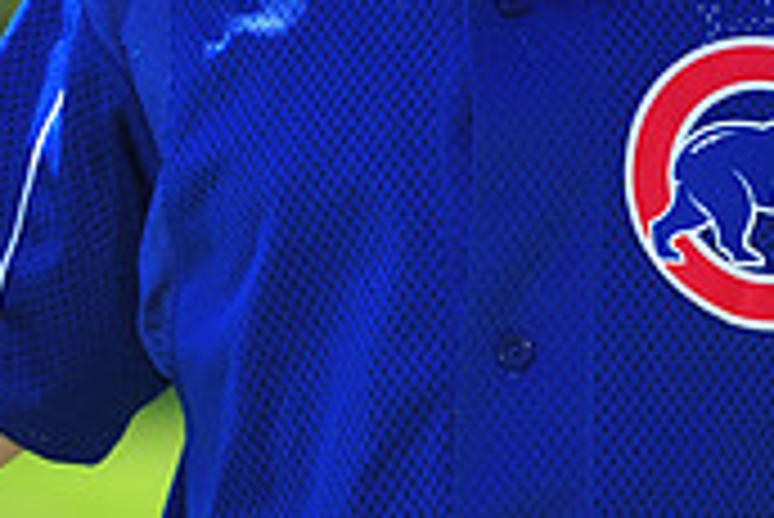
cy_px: -324
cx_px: 482
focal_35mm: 673
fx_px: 14481
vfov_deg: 2.0
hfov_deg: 3.1
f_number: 4.5
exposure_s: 1/800
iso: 200
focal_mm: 200
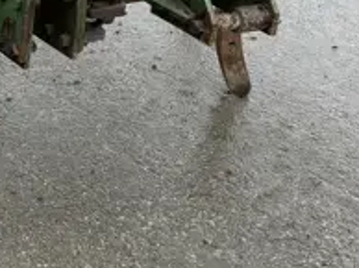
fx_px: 1233
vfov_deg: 12.3
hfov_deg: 15.5
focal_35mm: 119
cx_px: -157
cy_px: -13
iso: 80
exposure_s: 1/121
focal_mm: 6.86
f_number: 1.78
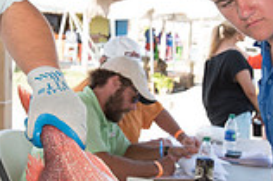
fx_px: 697
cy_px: 101
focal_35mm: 92
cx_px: 100
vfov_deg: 14.8
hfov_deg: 22.1
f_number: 4.5
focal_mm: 25
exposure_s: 1/250
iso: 250
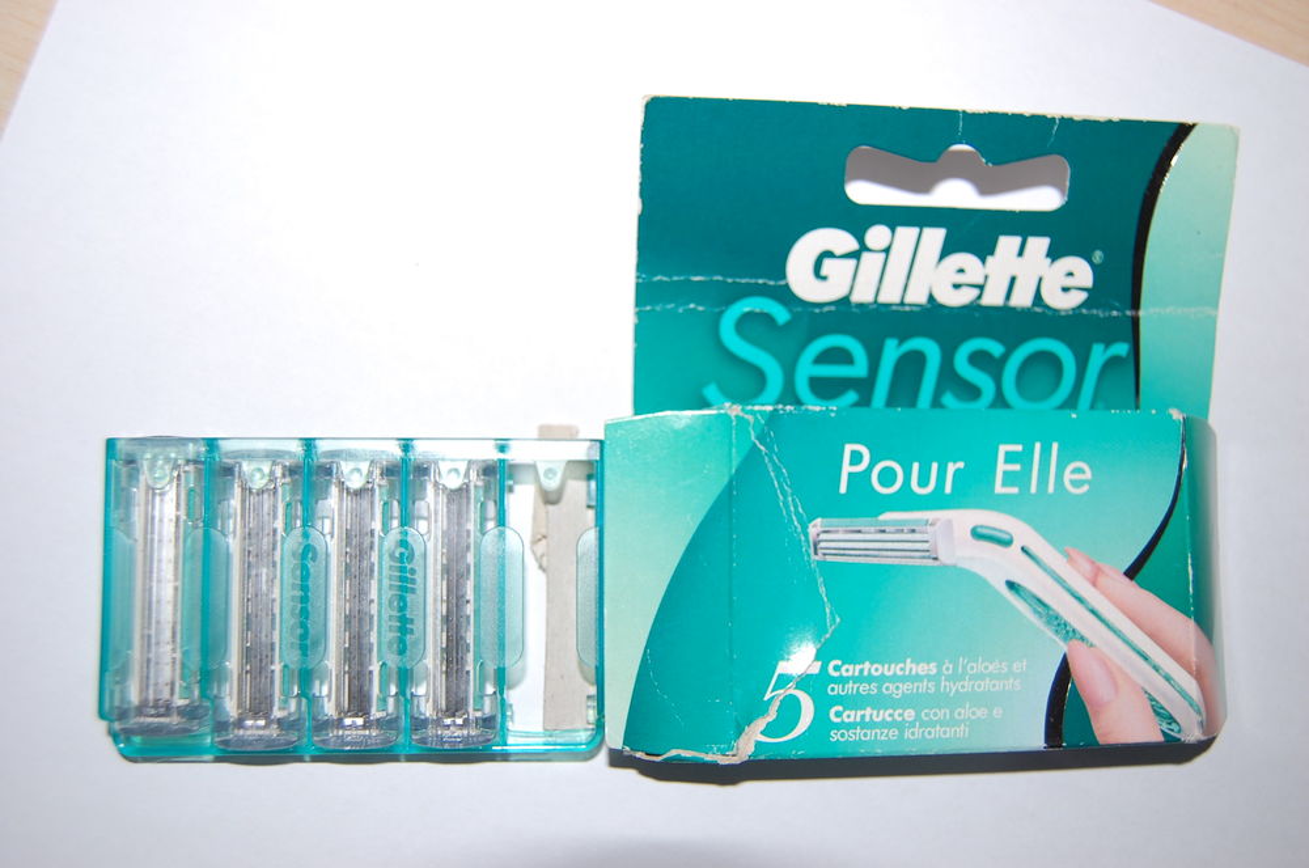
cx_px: 654
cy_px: 434
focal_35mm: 36
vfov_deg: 36.7
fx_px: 1307
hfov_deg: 53.2
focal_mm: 24
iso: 200
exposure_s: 1/60
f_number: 4
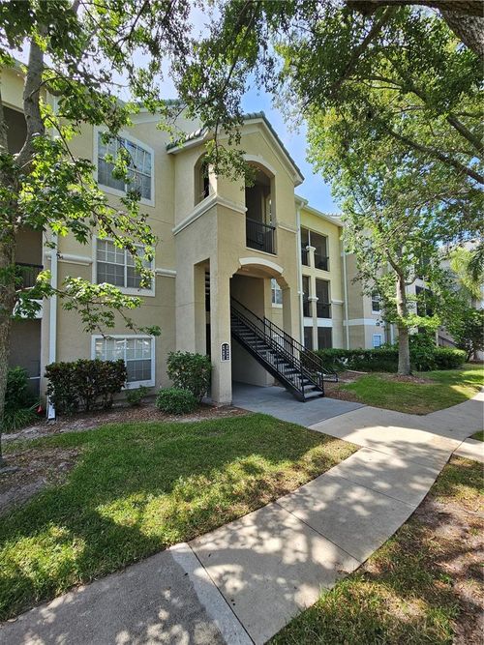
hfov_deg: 89.9
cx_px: 242
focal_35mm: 13
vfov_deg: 106.2
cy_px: 322
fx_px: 242
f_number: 2.2
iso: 50
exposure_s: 1/421
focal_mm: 2.2
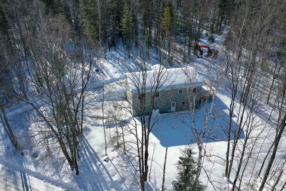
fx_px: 222
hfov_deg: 65.5
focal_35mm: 28
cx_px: 143
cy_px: 96
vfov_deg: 46.4
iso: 100
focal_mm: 10.26
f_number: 5.6
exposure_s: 1/500
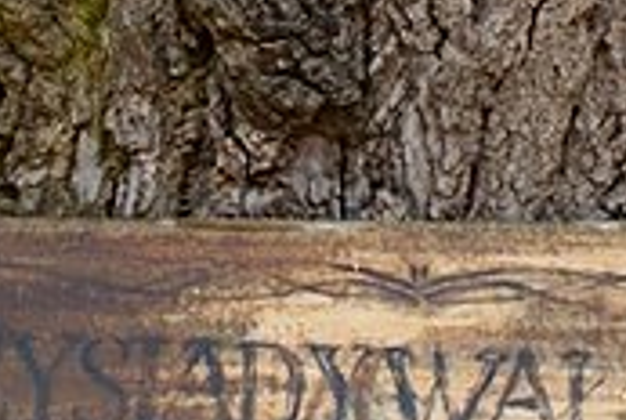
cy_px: -43
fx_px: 2717
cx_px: 156
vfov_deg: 8.8
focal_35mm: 156
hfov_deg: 13.1
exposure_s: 1/60
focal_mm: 20
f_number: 7.1
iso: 100
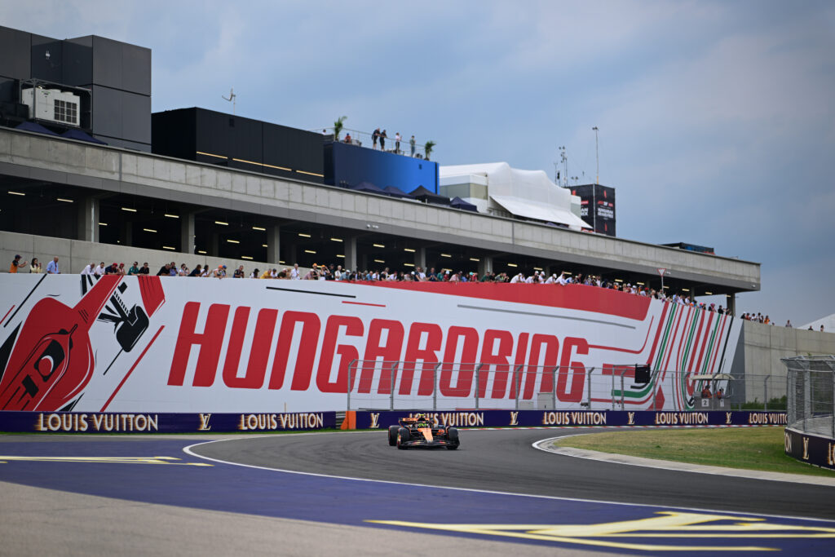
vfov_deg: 16.1
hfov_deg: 23.9
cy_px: 278
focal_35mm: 85
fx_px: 1972
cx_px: 418
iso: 100
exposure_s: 1/4000
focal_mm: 85
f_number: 1.2
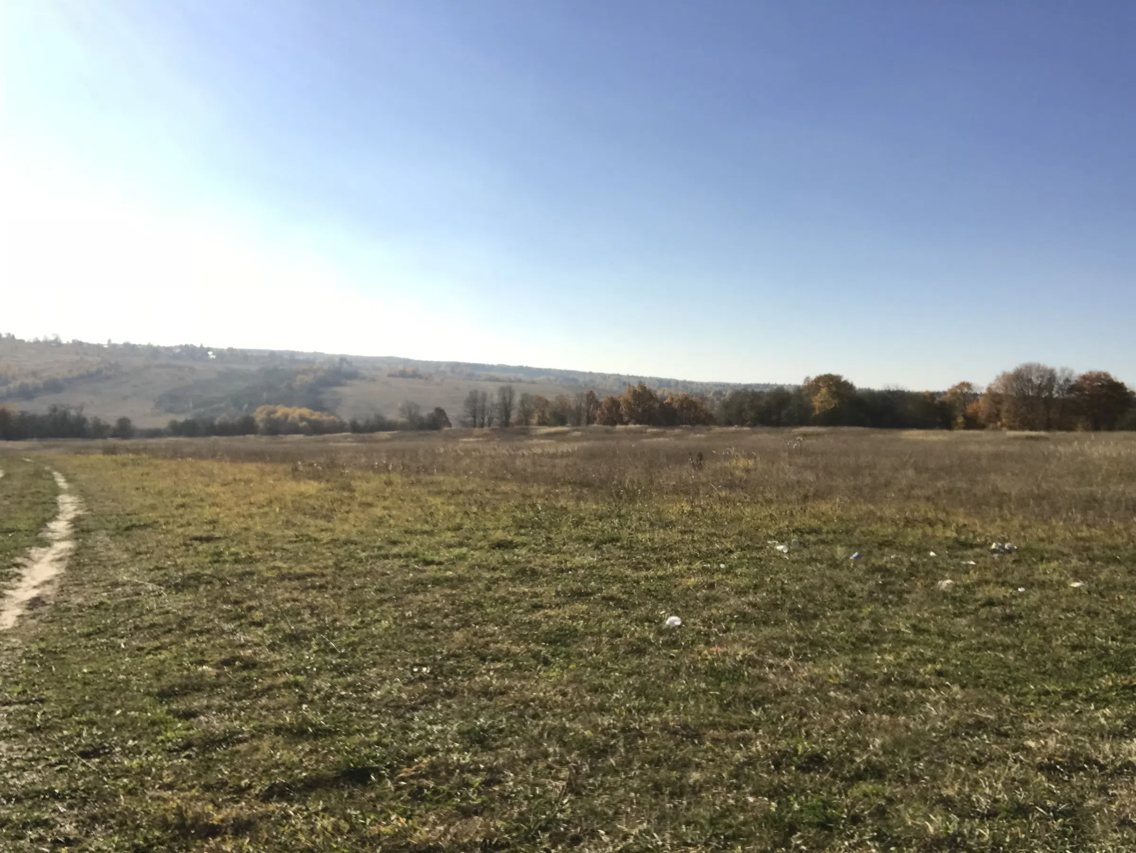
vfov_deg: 44.2
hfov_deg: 56.8
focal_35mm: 32
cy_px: 426
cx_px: 568
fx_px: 1051
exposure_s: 1/1379
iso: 25
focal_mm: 2.87
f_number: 2.2
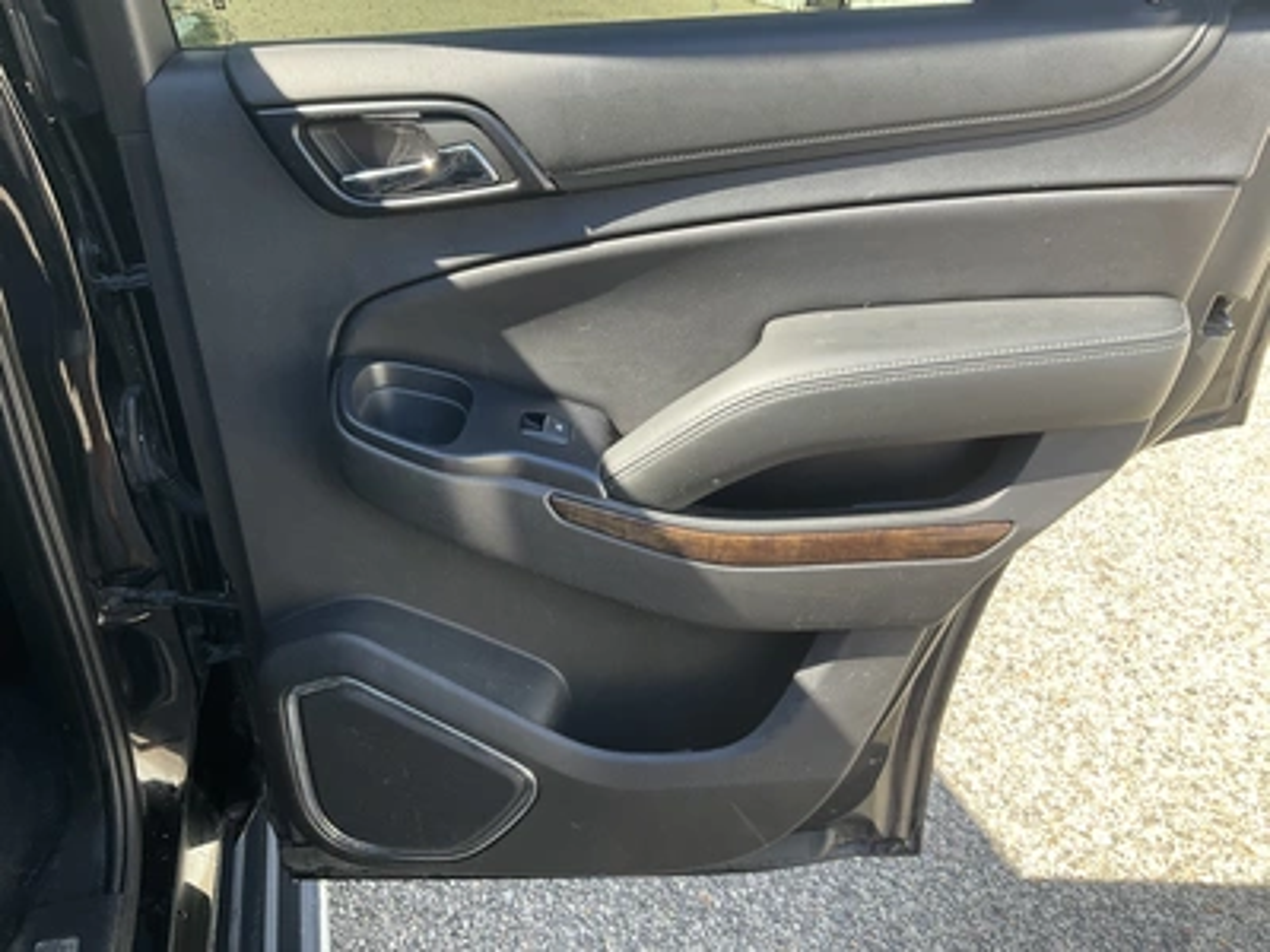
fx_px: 1064
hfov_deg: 61.7
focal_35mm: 29
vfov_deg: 48.2
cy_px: 476
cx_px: 635
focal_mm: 3
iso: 20
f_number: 1.8
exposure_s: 1/150
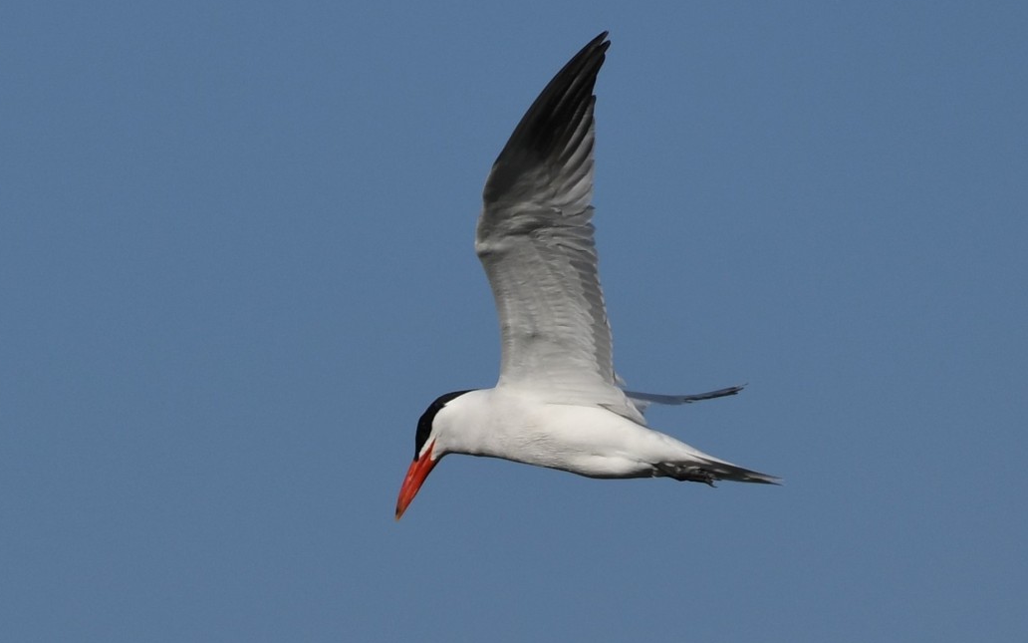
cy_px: 326
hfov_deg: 2.7
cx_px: 508
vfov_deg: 1.7
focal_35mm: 778
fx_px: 21797
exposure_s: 1/2500
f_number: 6.3
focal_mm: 500
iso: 200
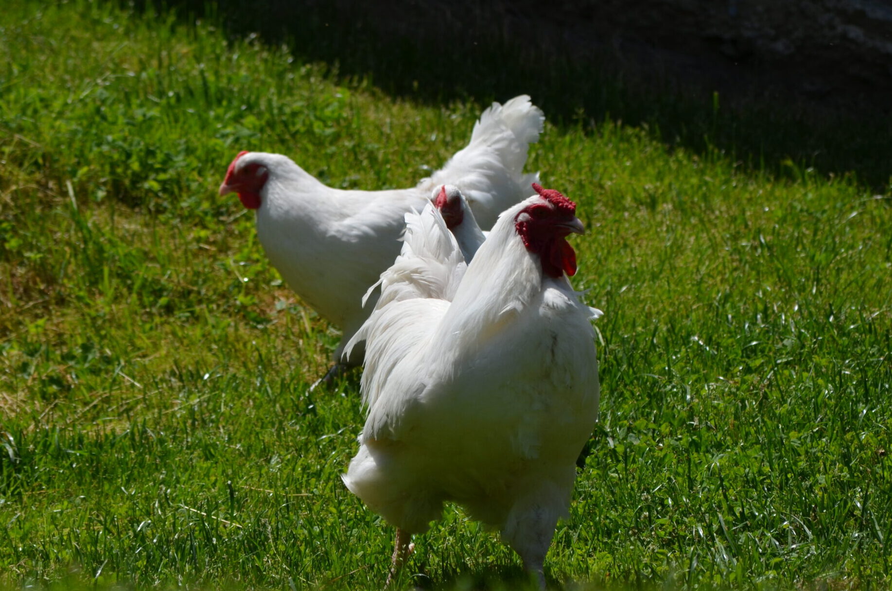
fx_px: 7419
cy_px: 296
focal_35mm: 300
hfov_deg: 6.9
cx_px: 446
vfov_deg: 4.6
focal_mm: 200
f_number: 8
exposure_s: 1/1000
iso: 200
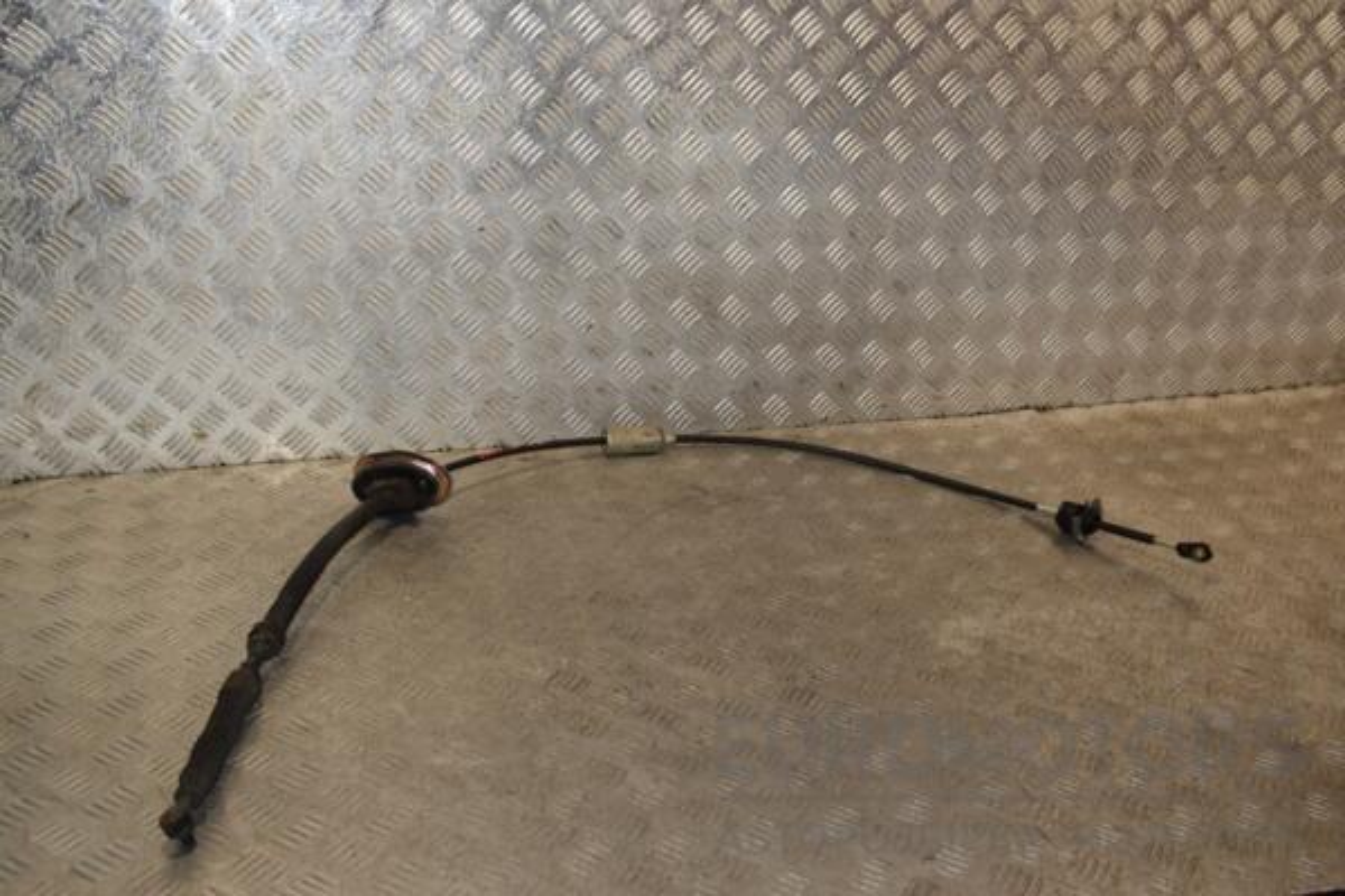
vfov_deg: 35.5
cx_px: 672
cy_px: 448
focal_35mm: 38
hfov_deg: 51.3
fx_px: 1401
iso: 800
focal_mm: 25
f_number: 7.1
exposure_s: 1/200
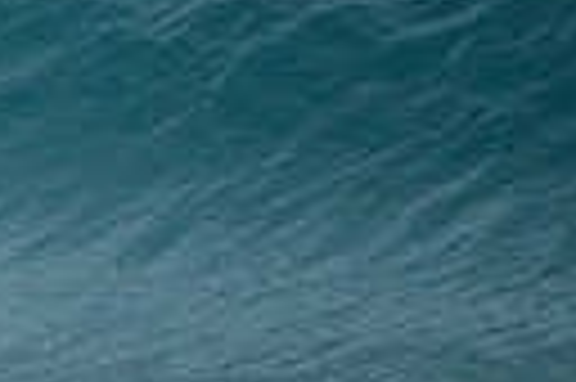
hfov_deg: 0.9
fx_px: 36194
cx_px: -666
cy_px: 155
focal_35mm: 2265
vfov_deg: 0.6
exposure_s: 1/2000
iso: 360
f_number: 5.6
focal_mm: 500
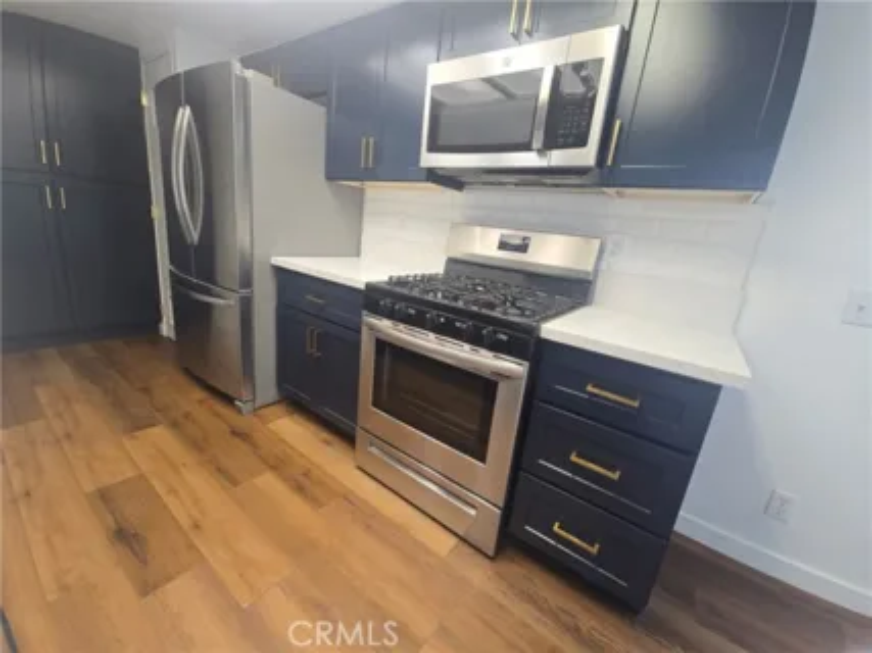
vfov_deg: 89.9
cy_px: 326
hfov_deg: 106.2
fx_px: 327
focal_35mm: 13
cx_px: 436
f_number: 2.2
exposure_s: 1/60
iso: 200
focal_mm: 2.2
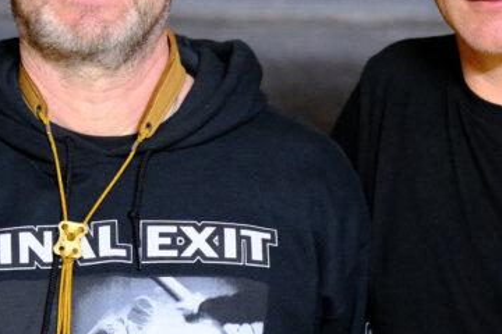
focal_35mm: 239
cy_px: 22
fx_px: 3332
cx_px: 103
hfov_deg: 8.6
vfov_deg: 5.7
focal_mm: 56
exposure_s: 1/85
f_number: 1.4
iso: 4000
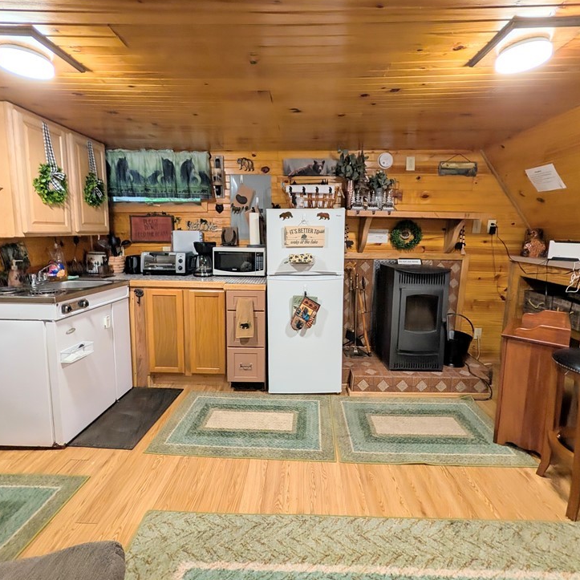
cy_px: 273
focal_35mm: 15
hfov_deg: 91.1
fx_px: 284
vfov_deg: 91.0
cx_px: 298
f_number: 1.7
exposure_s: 1/40
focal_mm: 2.02
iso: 34
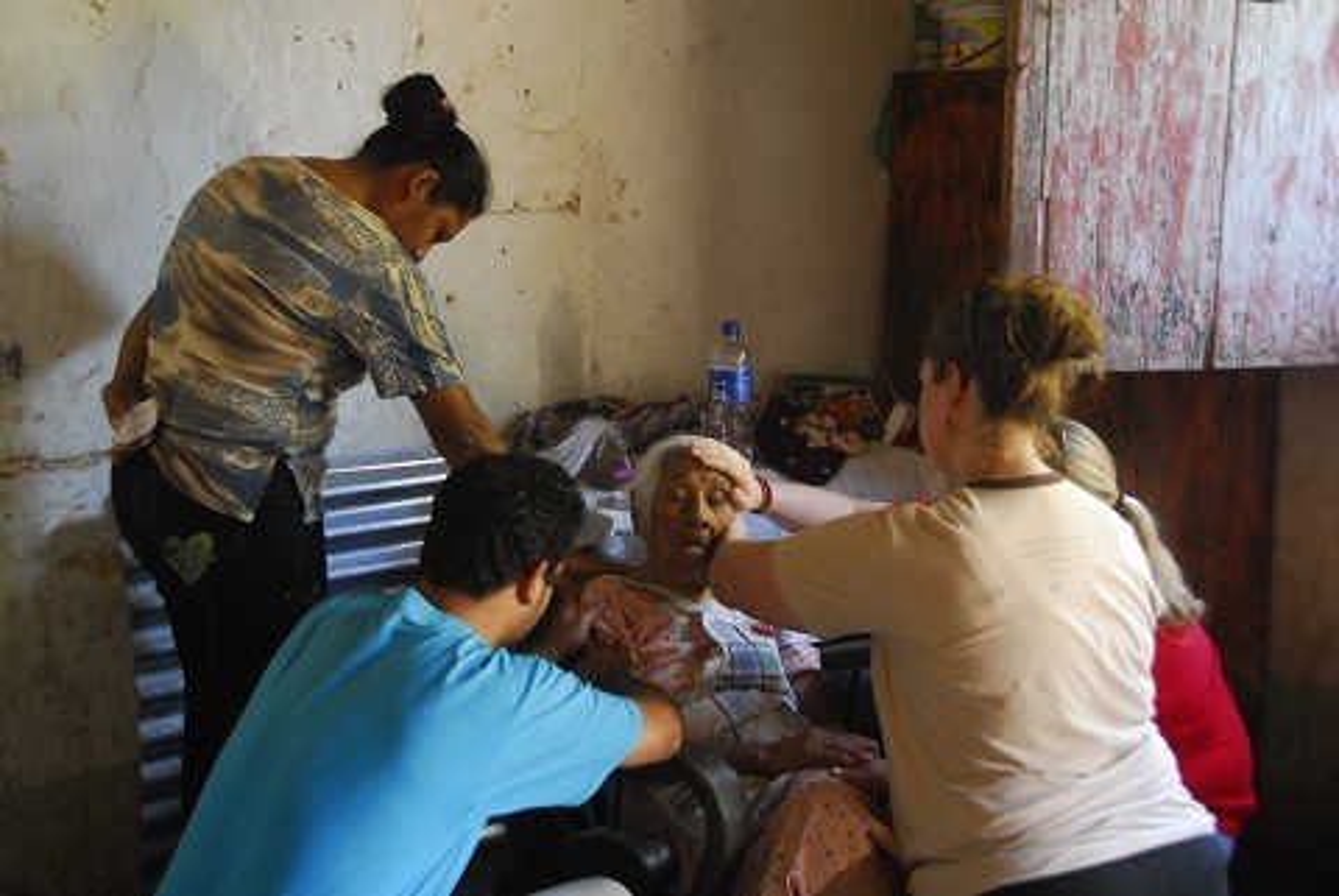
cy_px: 448
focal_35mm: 46
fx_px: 1731
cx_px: 670
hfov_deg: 42.3
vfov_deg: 29.0
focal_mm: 31
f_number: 4
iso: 800
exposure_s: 1/15
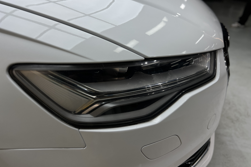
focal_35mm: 28
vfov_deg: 46.4
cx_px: 130
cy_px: 77
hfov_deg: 65.5
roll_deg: -2.3
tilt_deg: -28.1
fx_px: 195
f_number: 1.5
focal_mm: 5.7
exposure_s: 1/555
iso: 50
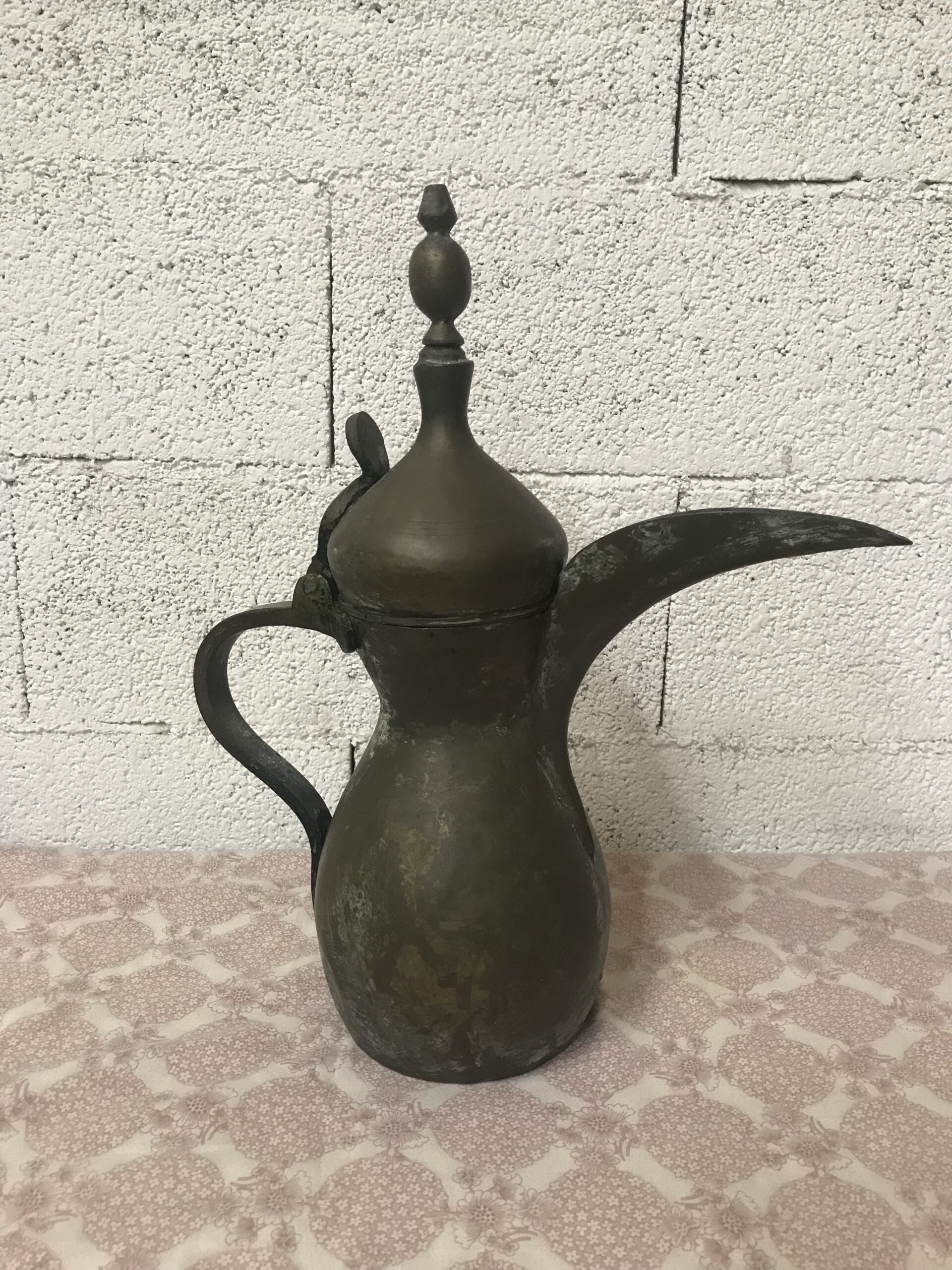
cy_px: 635
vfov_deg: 63.4
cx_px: 476
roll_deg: -1.5
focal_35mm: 28
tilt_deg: -12.6
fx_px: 1027
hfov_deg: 49.7
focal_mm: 3.99
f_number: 1.8
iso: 50
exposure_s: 1/17
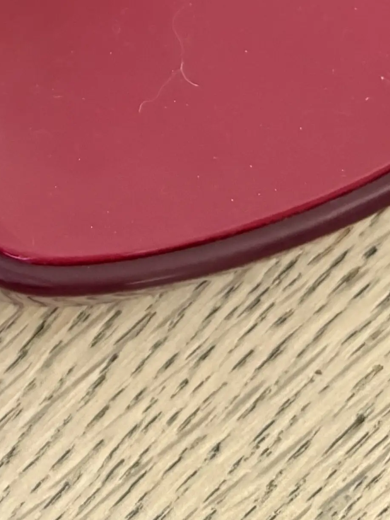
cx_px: -316
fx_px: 1832
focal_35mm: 122
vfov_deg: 13.2
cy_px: -626
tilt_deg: -60.4
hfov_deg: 11.3
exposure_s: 1/33
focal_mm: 5.96
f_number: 1.6
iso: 400
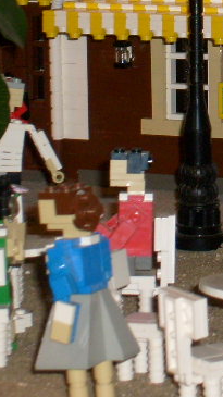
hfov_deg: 5.5
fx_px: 2315
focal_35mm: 220
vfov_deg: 9.7
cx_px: 318
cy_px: -12
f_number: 3.9
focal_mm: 12
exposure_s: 1/60
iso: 100
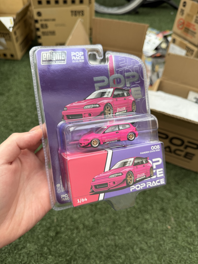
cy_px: 132
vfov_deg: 71.6
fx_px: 183
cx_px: 99
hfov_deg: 56.8
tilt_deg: -48.8
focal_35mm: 24
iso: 64
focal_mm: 6.76
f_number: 1.78
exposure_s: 1/164
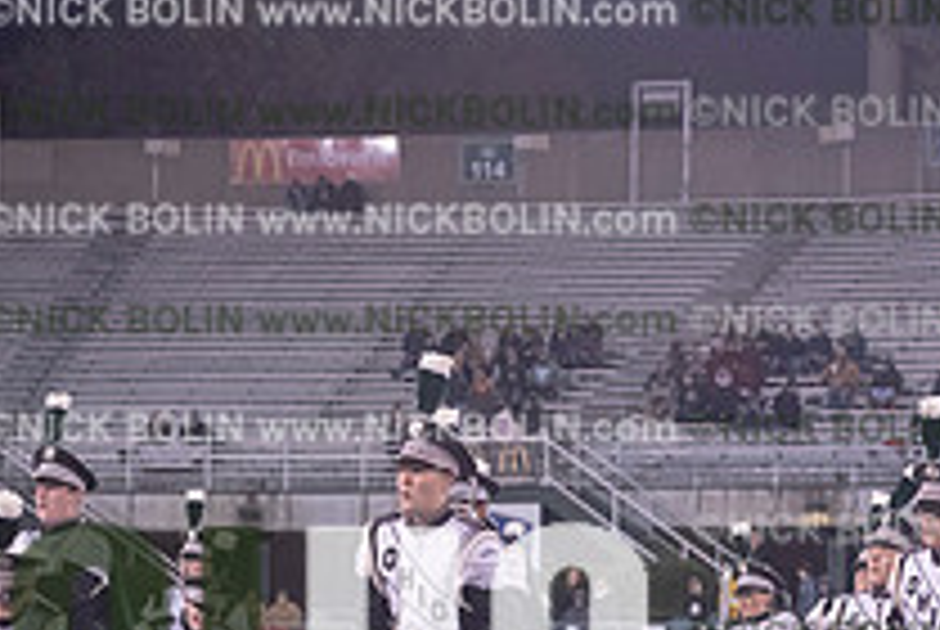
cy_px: 740
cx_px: 328
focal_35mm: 194
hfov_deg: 10.6
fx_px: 5073
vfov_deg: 7.1
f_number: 3.2
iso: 5000
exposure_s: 1/1250
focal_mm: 70
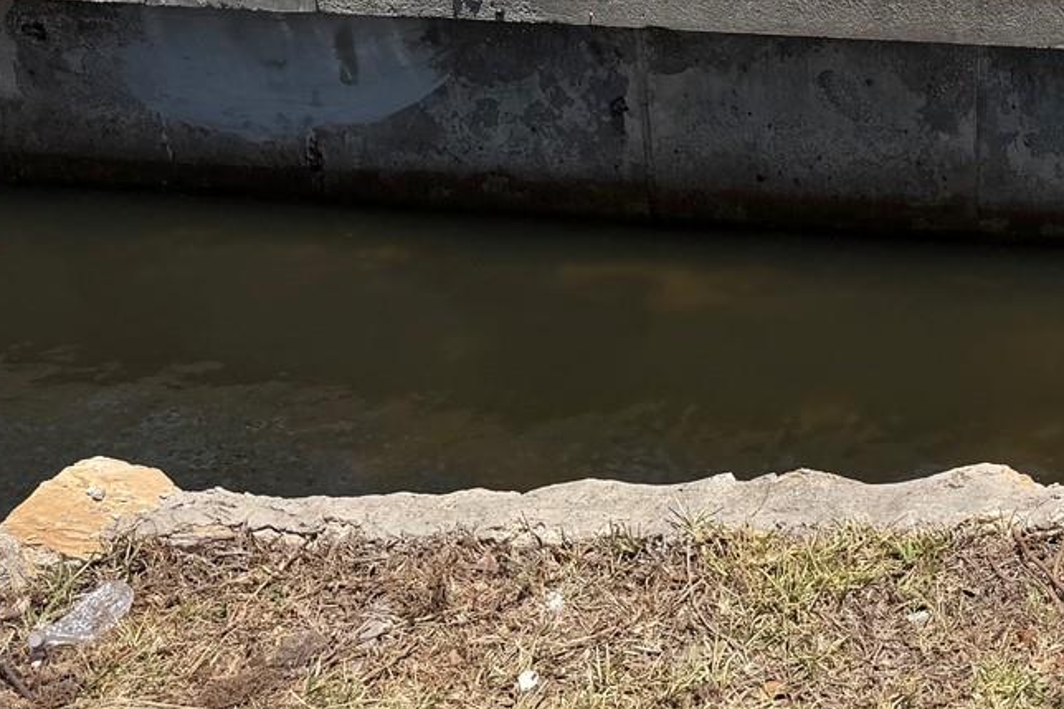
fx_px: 1832
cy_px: 192
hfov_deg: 28.5
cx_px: 1251
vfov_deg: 21.7
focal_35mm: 62
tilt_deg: -23.5
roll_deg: -1.4
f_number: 1.78
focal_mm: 6.76
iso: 80
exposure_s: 1/4673
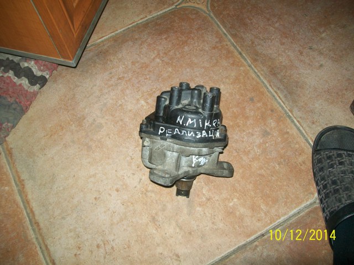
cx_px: 177
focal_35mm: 36
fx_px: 368
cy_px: 132
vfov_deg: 39.6
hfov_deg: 51.4
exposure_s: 1/60
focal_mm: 6
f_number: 2.7
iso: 64
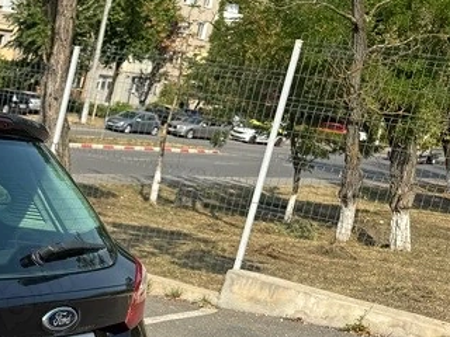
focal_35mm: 75
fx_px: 975
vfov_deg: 19.4
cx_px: -205
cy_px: 278
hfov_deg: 22.0
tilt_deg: -15.5
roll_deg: -7.2
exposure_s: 1/2833
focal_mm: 6.76
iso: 80
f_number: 1.78
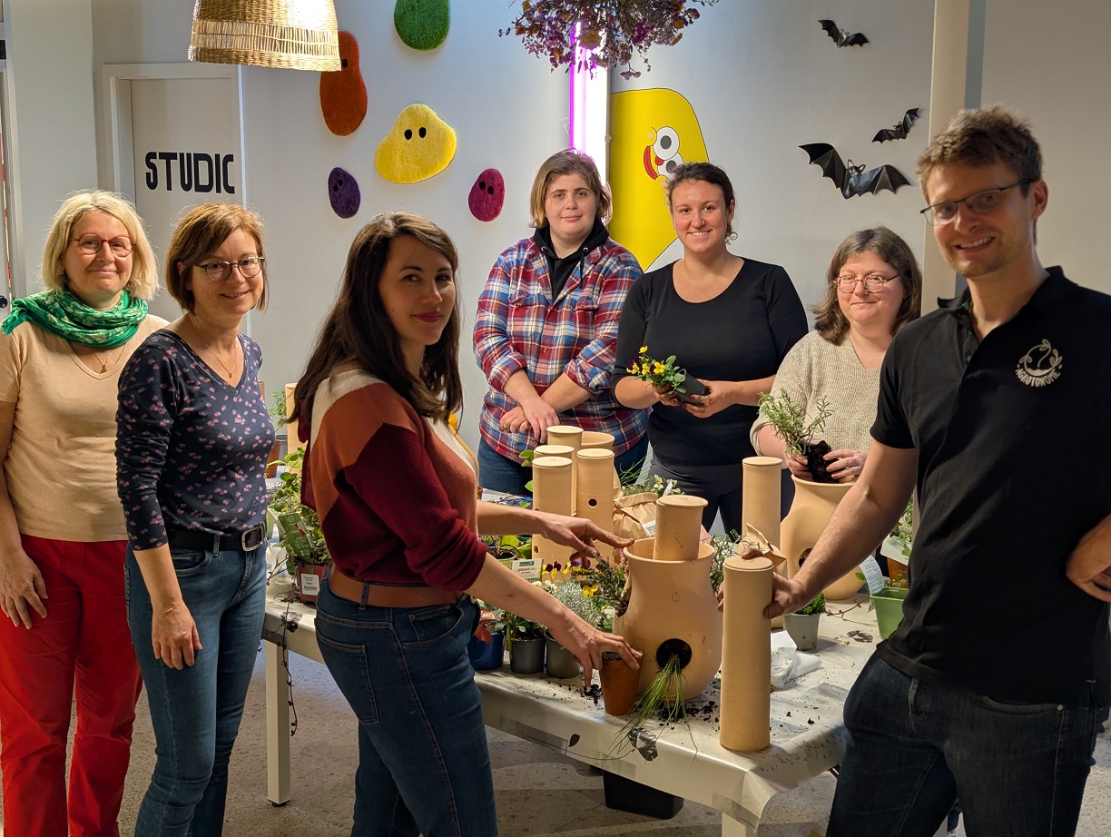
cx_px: 556
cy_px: 418
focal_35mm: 48
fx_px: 1543
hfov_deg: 39.6
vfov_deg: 30.3
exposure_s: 1/25
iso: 54
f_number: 1.85
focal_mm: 6.81
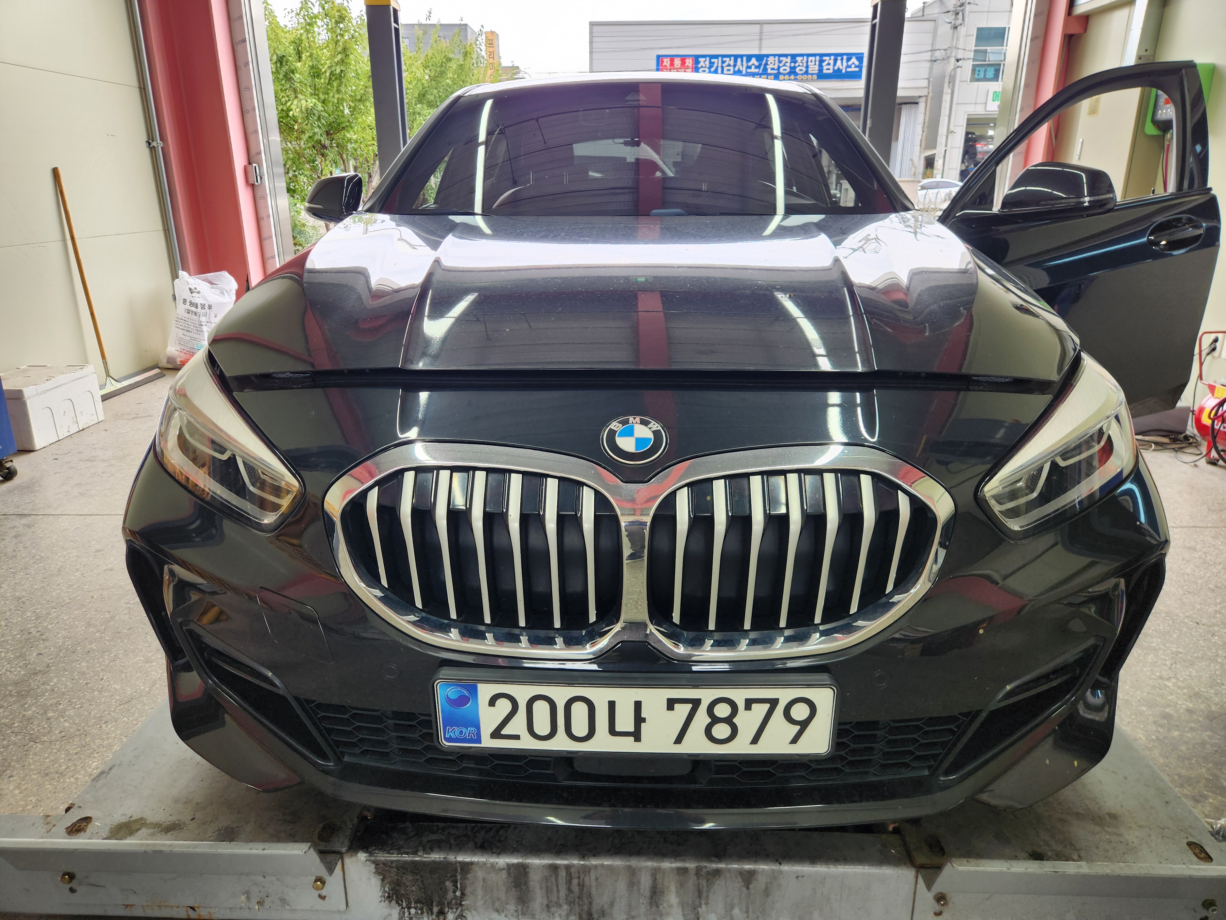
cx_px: 613
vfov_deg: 58.9
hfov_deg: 73.9
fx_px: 815
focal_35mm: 23
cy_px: 460
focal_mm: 5.4
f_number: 1.8
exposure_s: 1/120
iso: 64
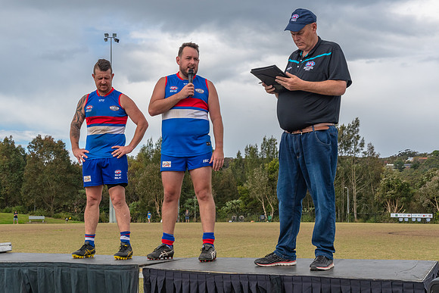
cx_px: 193
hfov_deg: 34.9
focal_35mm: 57
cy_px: 133
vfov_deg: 23.7
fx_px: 697
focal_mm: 34
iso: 400
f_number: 8
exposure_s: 1/1000
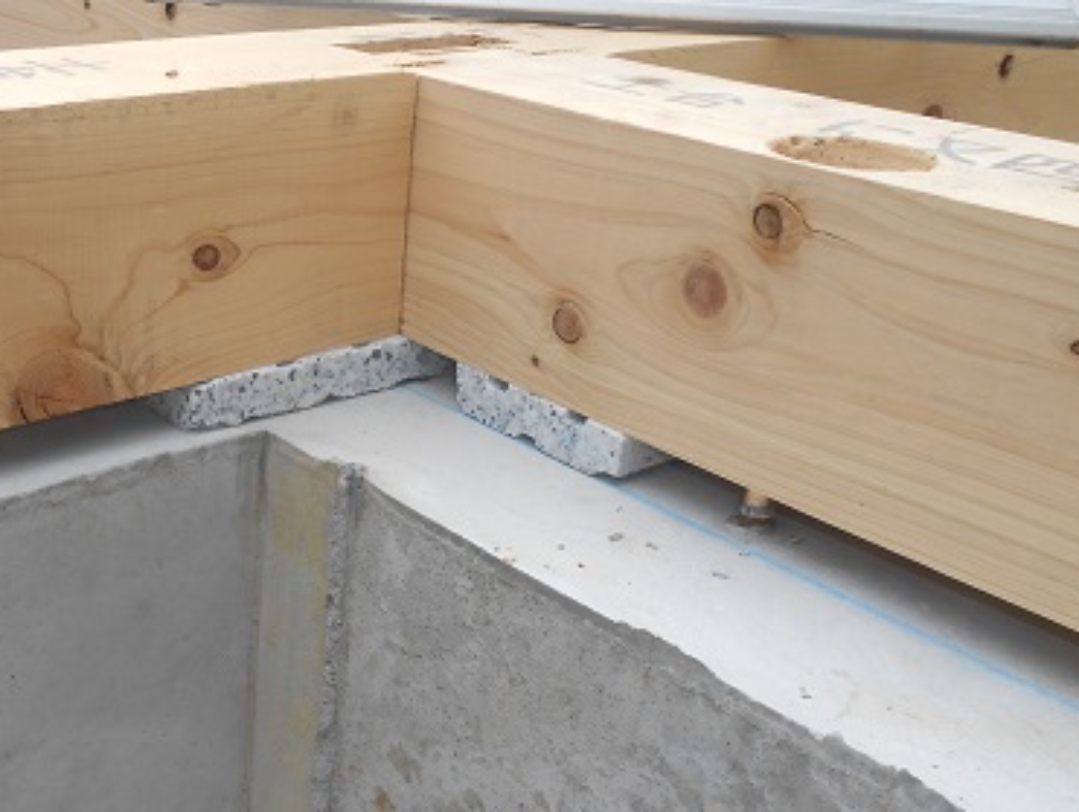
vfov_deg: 34.1
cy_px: 536
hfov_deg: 43.3
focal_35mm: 42
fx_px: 1310
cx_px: 270
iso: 80
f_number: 3.5
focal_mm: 4.6
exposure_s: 1/320
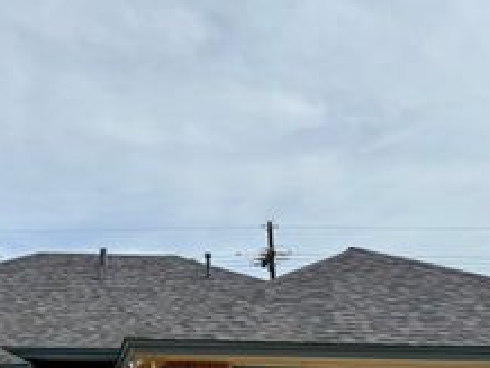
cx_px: 144
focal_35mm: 55
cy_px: 304
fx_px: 779
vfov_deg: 26.0
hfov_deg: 34.4
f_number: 1.78
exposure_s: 1/6711
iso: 80
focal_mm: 6.76
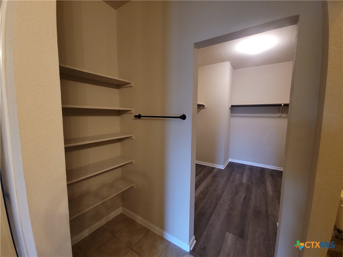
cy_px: 128
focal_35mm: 13
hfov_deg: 106.2
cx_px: 172
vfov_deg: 89.9
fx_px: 129
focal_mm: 2.2
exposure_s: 1/15
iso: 200
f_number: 2.2
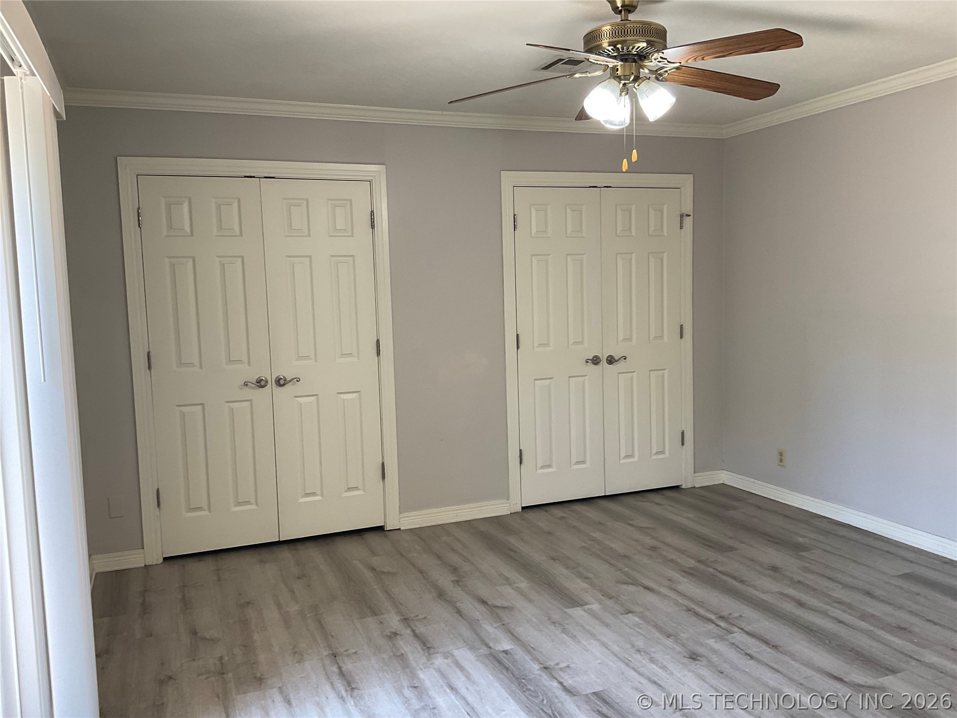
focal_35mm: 29
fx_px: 802
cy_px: 359
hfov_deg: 61.7
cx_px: 478
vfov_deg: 48.2
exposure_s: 1/60
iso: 40
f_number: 1.8
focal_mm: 3
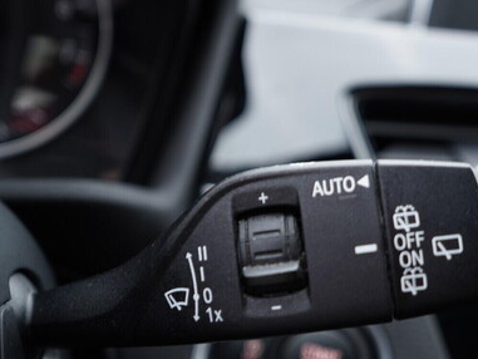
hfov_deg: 38.1
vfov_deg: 29.0
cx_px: 280
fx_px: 691
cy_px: 227
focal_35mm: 50
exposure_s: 1/40
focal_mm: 24
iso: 200
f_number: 2.8
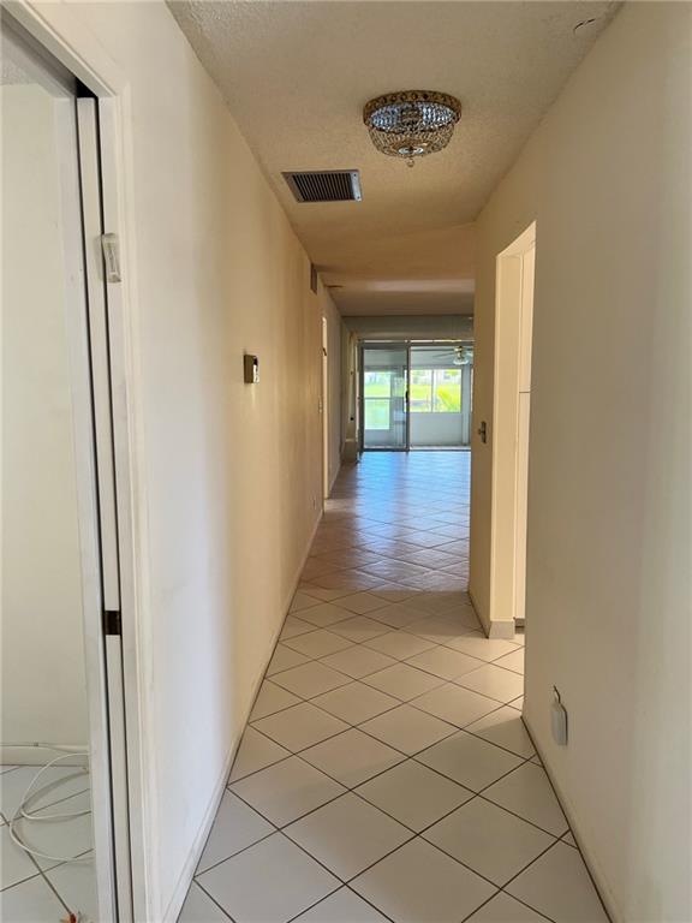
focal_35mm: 26
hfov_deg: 53.1
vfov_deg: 67.3
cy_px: 462
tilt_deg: -4.6
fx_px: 693
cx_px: 346
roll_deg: +0.9
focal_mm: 5.7
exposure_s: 1/120
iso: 125
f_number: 1.5
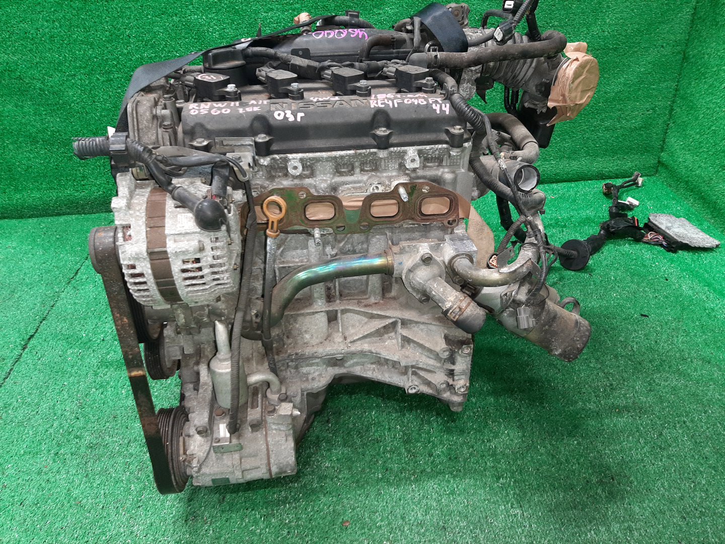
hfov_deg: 67.3
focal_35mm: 26
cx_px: 362
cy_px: 272
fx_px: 545
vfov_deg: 53.1
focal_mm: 3.93
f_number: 1.7
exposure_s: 1/50
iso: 241
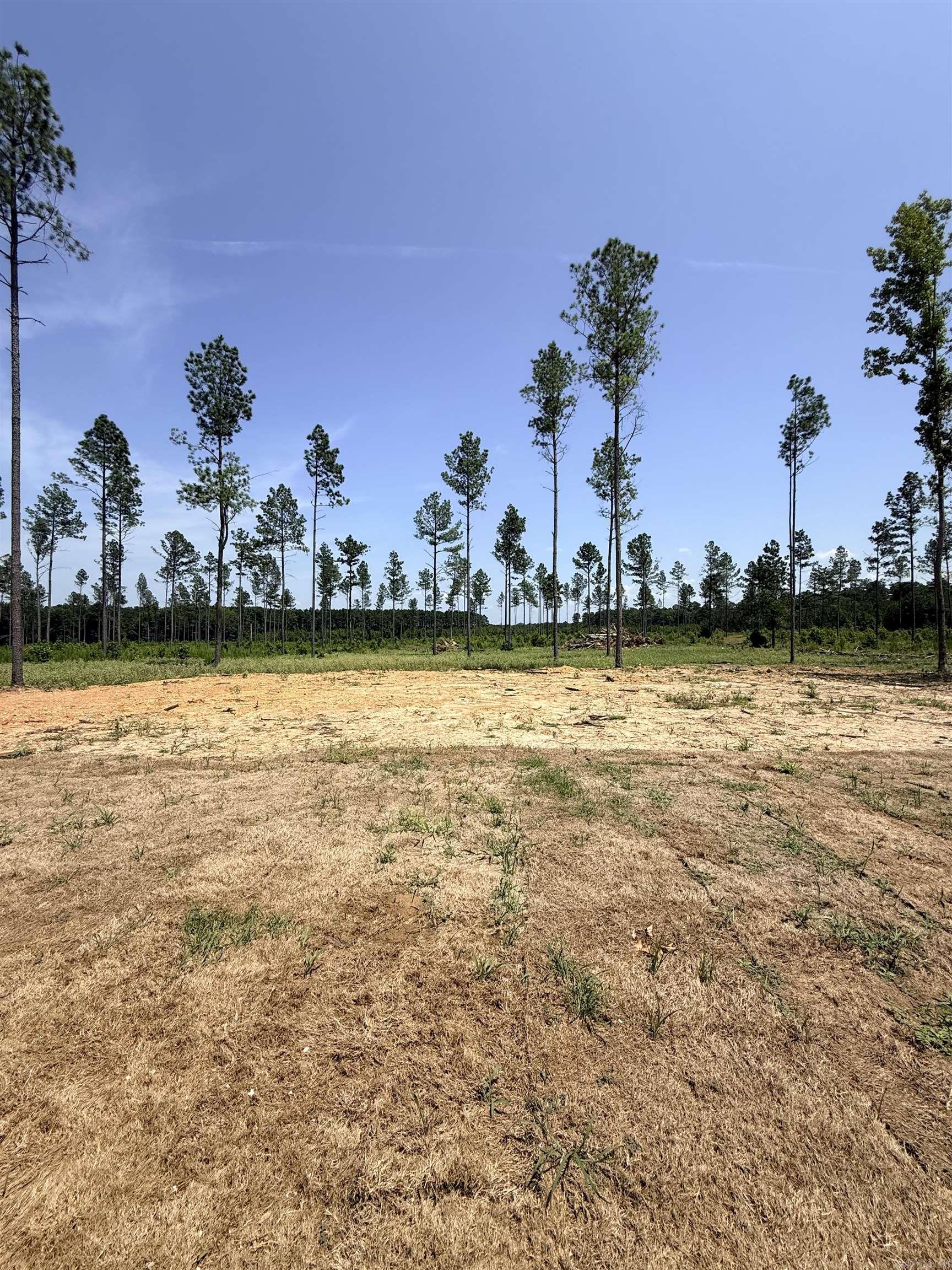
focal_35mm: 14
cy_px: 635
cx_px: 476
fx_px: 513
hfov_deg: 85.7
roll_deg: +0.3
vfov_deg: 102.1
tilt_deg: -0.4
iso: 50
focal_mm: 2.22
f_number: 2.2
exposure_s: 1/2717
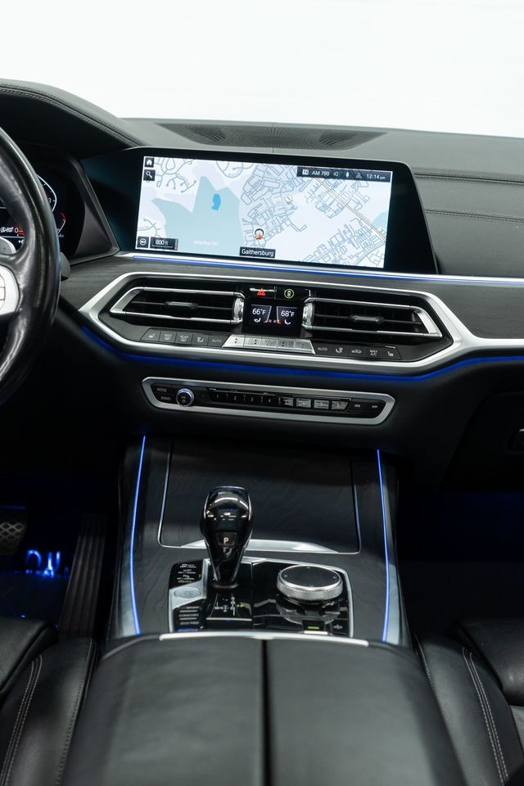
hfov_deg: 31.9
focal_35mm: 42
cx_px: 262
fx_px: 917
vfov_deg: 46.4
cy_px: 393
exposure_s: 1/40
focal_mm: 28
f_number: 3.2
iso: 500
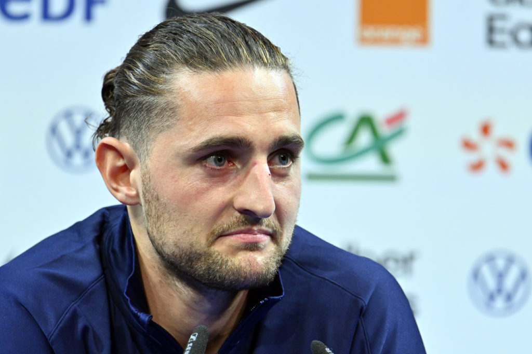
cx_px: 266
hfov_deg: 3.4
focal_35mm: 600
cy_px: 177
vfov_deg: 2.3
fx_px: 8863
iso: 2000
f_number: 4.5
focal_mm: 400
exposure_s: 1/320
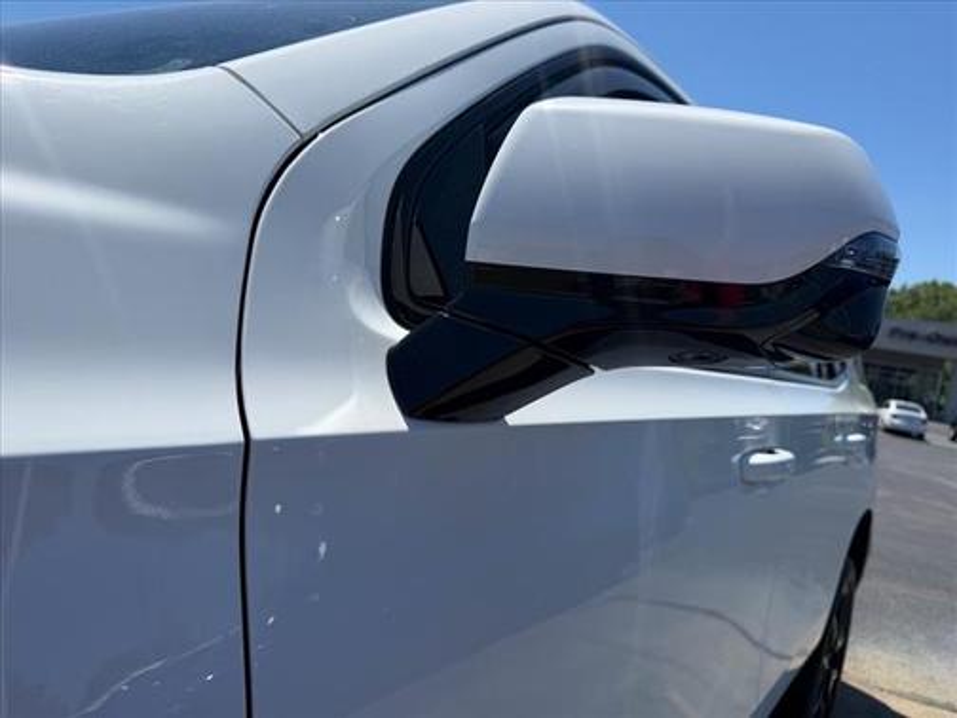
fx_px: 664
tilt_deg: -4.2
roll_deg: -8.4
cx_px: 478
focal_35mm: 24
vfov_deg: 56.8
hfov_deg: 71.6
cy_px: 359
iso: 80
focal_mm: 6.76
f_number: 1.78
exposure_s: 1/5714
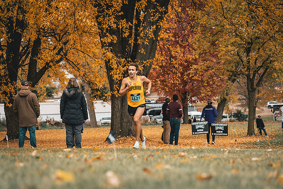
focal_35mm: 115
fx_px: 907
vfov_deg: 11.9
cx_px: 142
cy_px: 94
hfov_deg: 17.7
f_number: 6.3
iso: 400
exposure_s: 1/800
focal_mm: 115
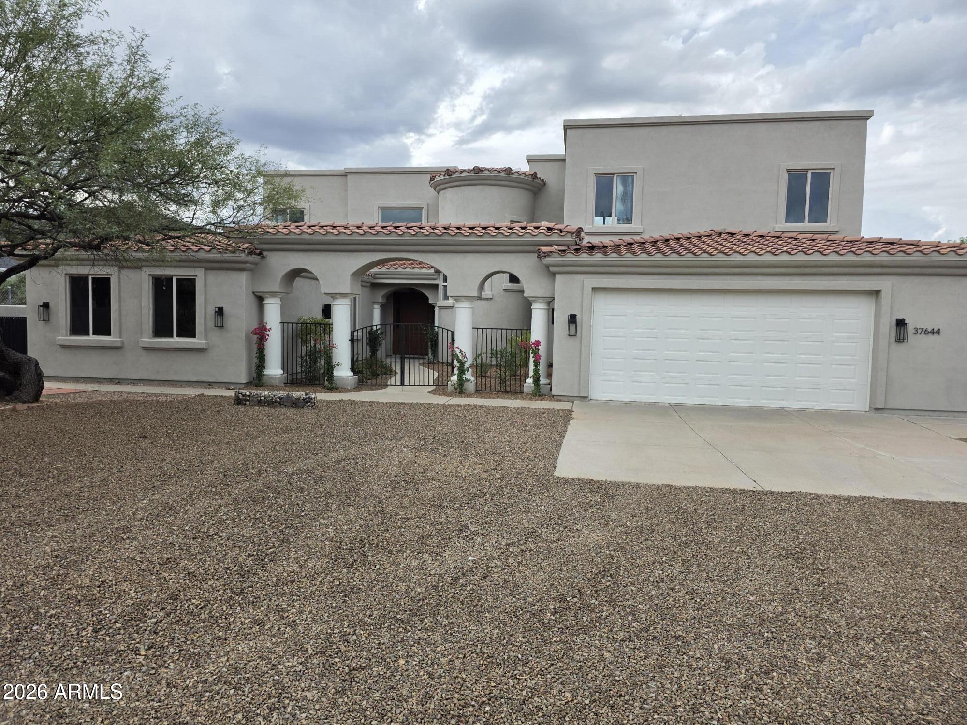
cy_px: 362
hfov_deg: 73.9
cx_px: 484
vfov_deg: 58.9
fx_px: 643
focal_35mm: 23
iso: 80
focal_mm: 6.3
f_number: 1.7
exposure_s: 1/3618
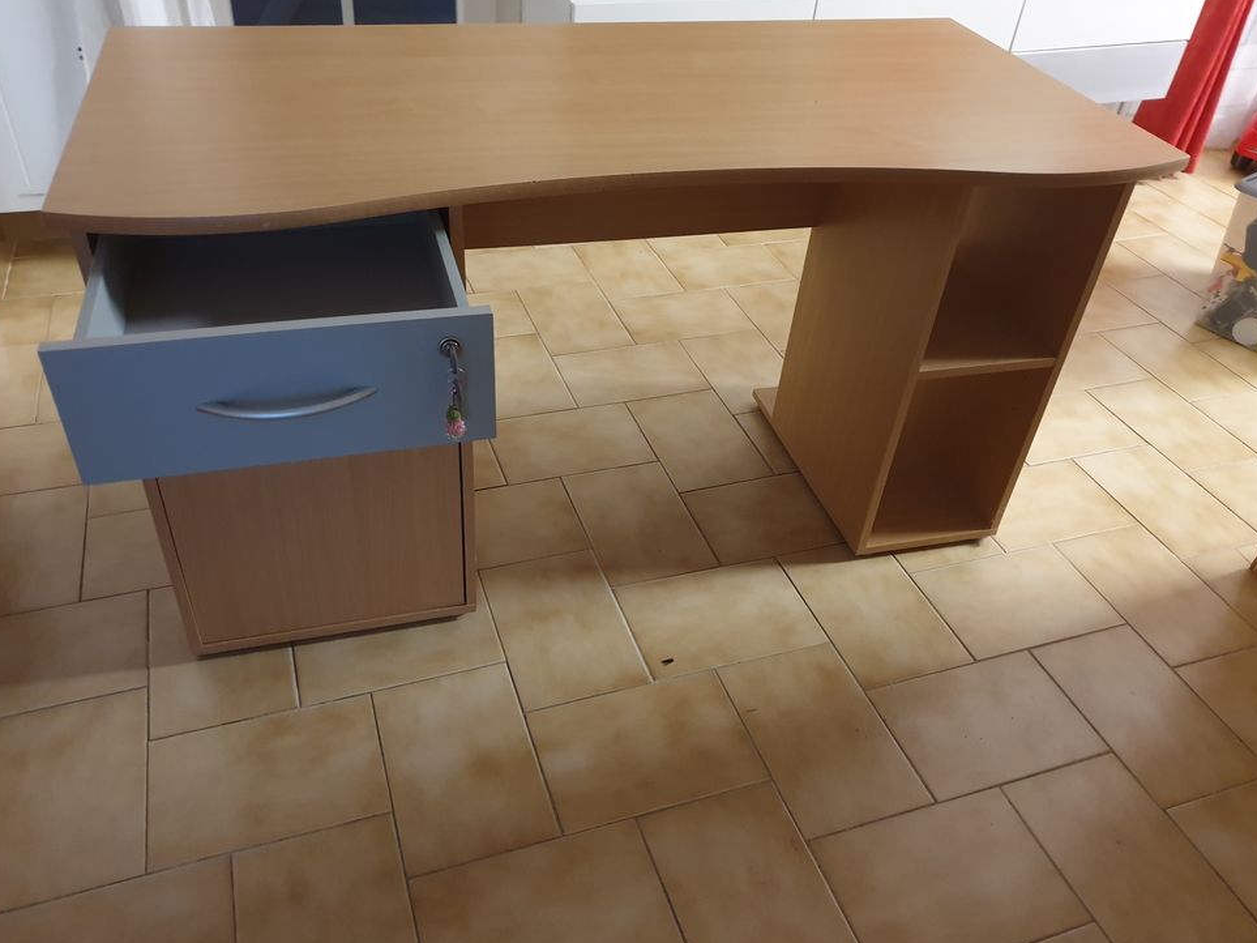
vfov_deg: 51.3
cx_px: 620
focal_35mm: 27
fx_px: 980
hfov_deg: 65.3
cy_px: 465
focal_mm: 4.3
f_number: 1.5
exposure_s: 1/11
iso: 320
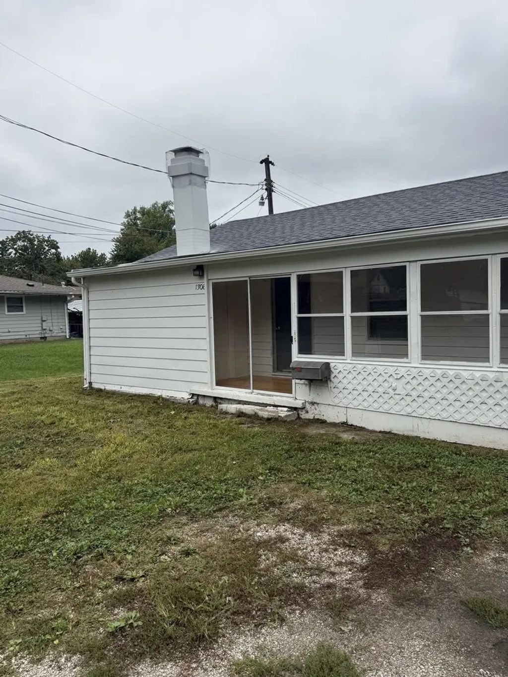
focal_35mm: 24
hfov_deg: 56.8
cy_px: 338
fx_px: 470
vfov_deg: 71.6
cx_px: 254
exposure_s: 1/3021
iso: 80
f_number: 1.78
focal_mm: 6.76
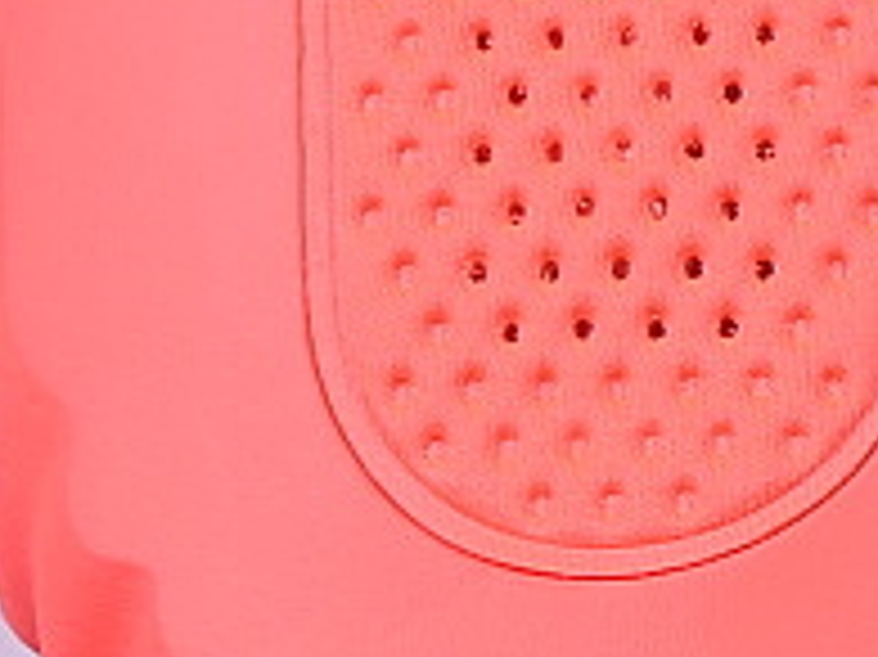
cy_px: -27
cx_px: 1301
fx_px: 10114
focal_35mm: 399
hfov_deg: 4.9
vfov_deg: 3.7
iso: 160
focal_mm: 50
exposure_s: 1/80
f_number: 8
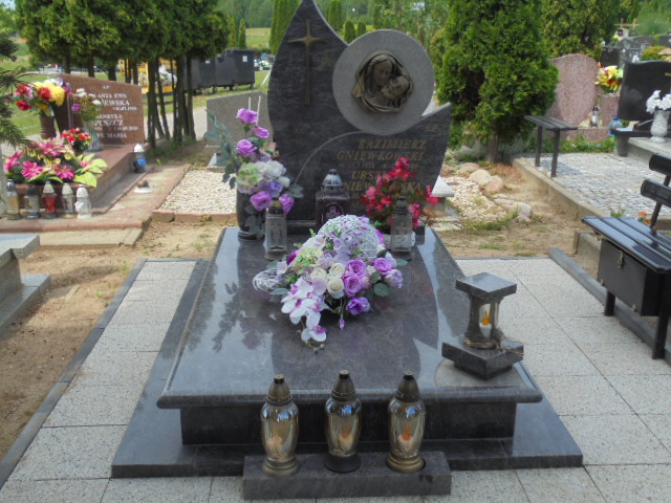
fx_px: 737
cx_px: 336
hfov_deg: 49.0
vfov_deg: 37.7
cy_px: 252
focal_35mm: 38
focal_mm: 6.9
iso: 100
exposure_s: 1/400
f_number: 4.2
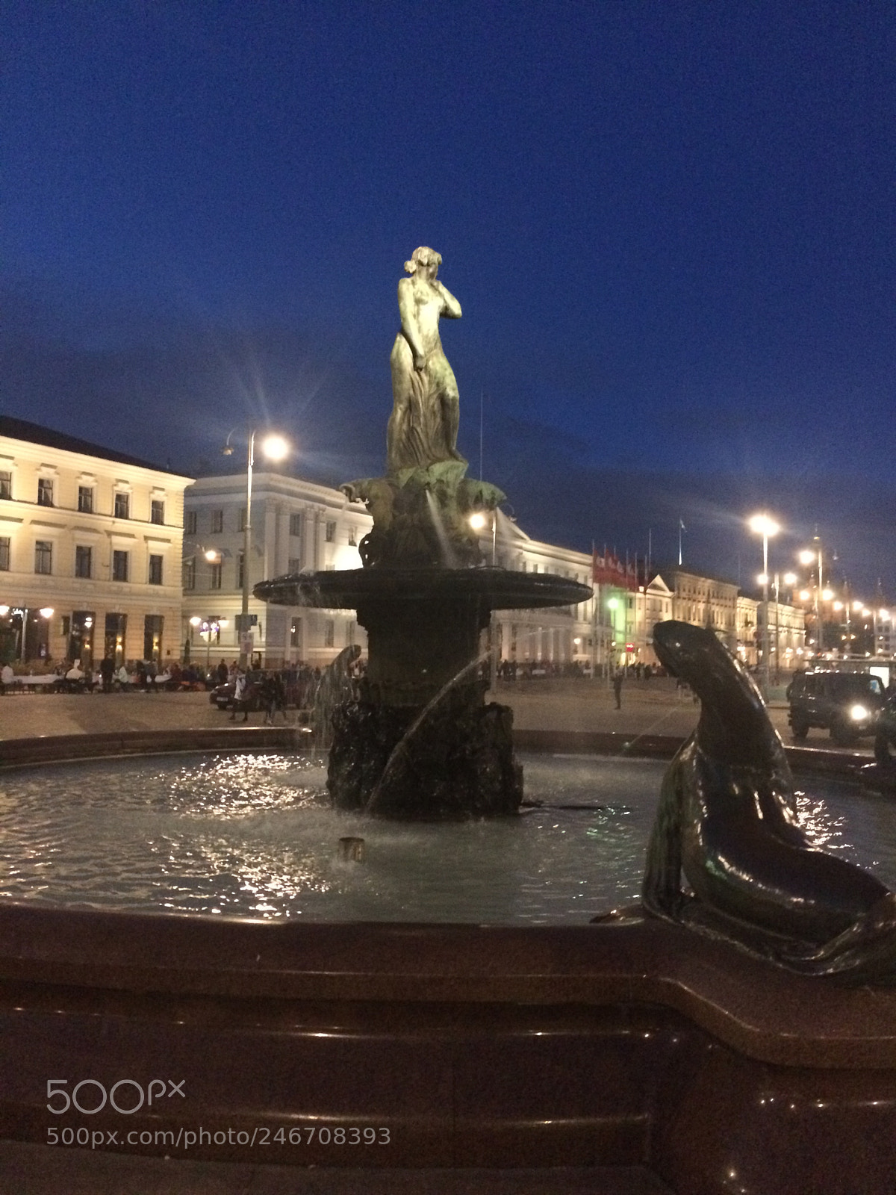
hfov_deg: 48.2
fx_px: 1001
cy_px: 598
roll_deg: -0.7
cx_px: 448
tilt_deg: +4.6
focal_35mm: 29
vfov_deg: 61.7
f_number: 2.2
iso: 500
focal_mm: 4.15
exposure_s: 1/17
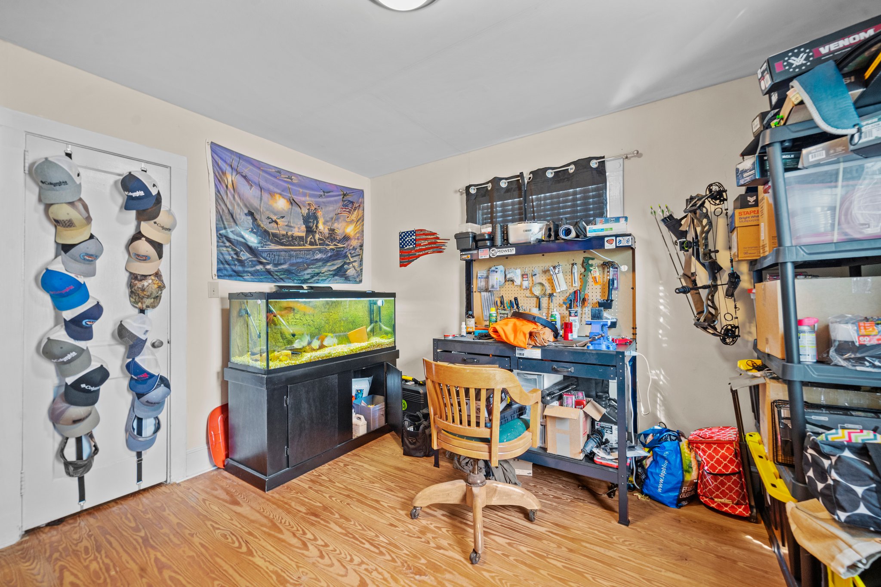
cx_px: 440
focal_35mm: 14
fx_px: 343
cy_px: 294
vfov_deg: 81.2
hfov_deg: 104.3
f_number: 8
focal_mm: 14
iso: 400
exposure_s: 1
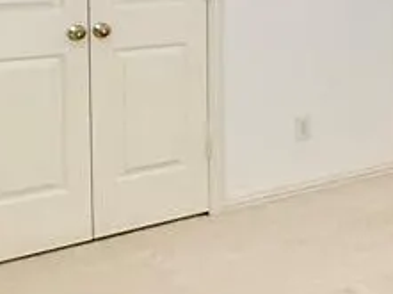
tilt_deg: -1.2
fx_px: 737
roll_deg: -1.5
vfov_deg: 21.3
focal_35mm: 65
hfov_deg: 22.6
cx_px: 633
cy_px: -36
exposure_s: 1/99
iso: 320
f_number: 2.2
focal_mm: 2.22
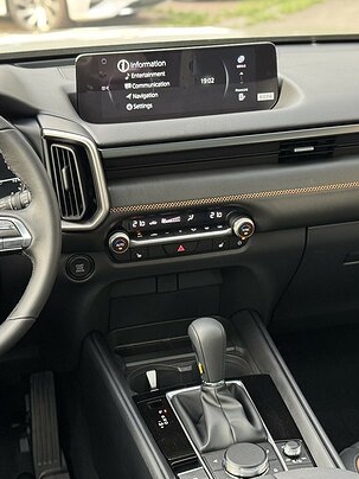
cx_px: 186
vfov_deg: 29.8
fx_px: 899
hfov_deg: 22.6
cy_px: 242
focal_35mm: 65
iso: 250
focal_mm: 6.76
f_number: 1.78
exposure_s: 1/41
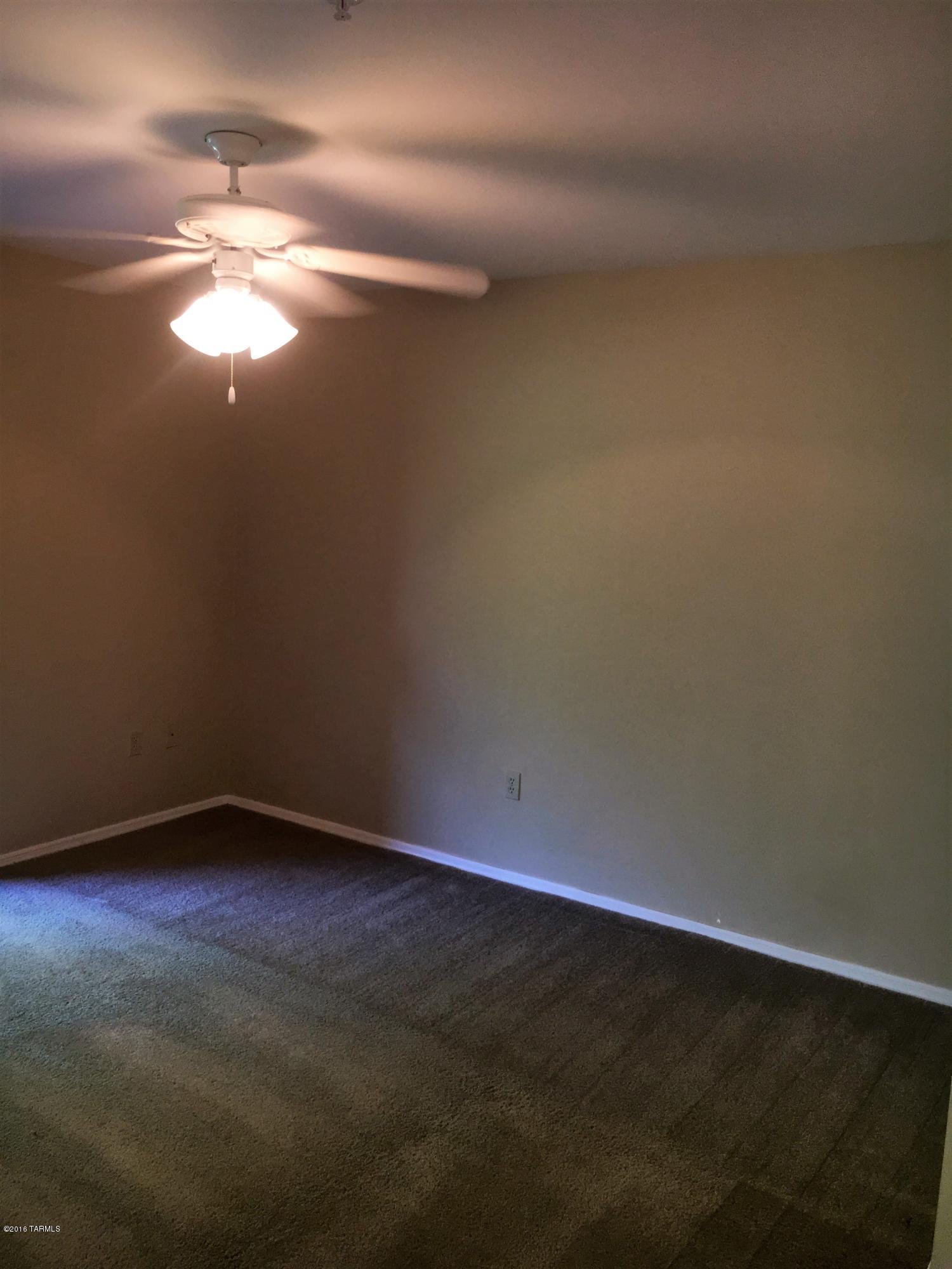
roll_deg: -2.7
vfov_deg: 61.7
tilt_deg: -7.5
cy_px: 634
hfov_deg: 48.2
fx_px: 1063
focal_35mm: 29
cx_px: 476
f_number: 2.2
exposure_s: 1/33
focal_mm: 4.15
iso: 50
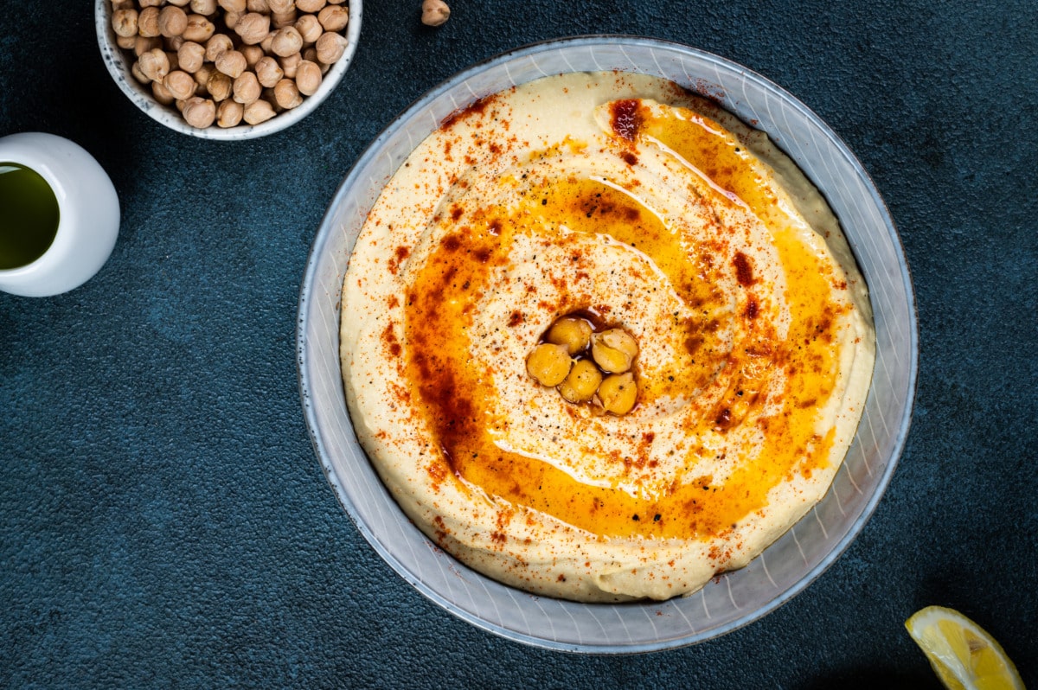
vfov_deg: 26.9
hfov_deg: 39.6
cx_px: 519
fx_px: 1440
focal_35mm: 50
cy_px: 345
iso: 100
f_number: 13
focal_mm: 50
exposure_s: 1/200
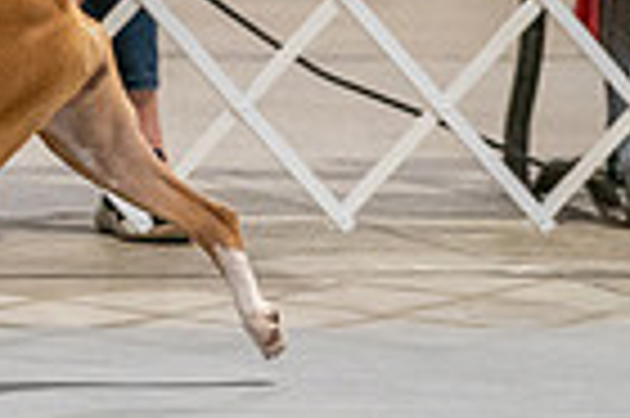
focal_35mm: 705
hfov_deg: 2.9
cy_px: -240
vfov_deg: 1.9
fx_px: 12323
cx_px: -225
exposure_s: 1/250
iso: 6400
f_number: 3.5
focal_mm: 170
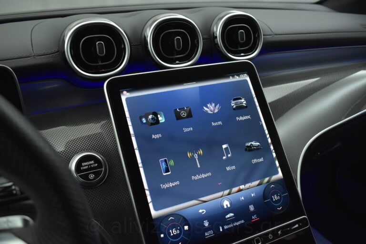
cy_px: 122
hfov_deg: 57.2
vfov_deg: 40.0
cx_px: 183
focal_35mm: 33
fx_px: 336
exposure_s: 1/100
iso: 1600
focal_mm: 22
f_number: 3.8
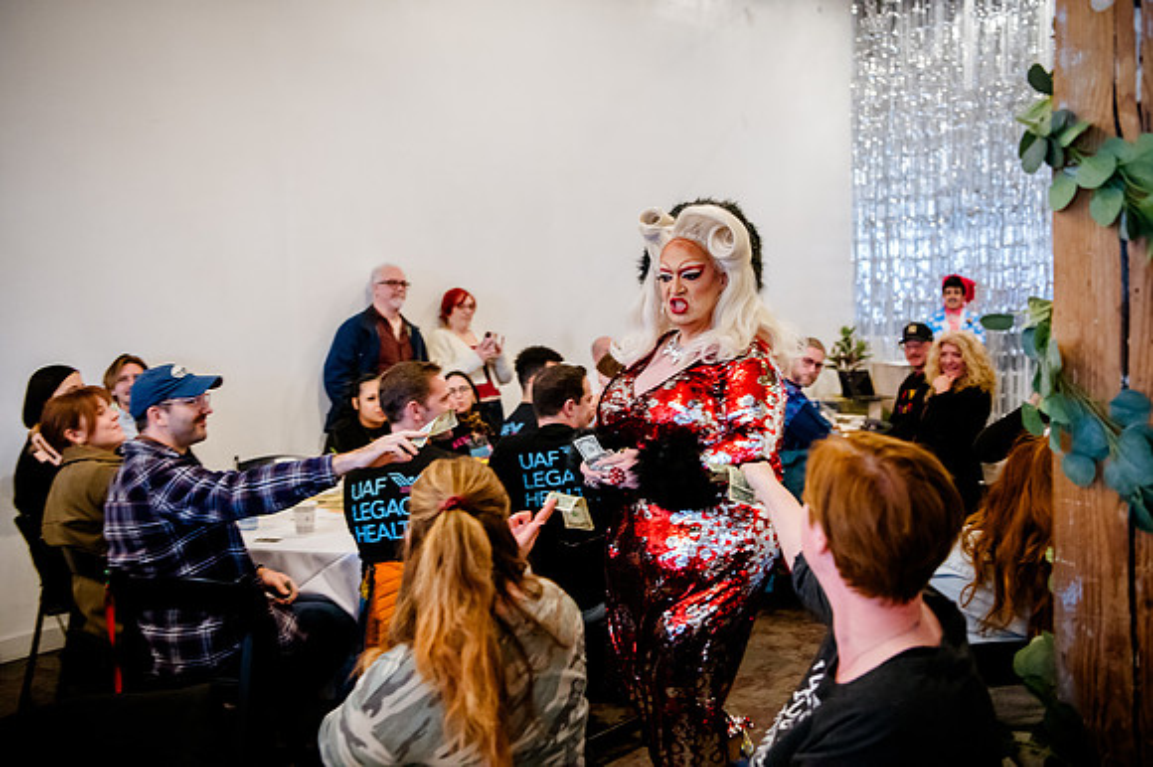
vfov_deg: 36.8
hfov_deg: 53.2
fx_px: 1152
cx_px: 576
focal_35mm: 36
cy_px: 384
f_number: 2.8
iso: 6400
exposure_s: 1/80
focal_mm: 36
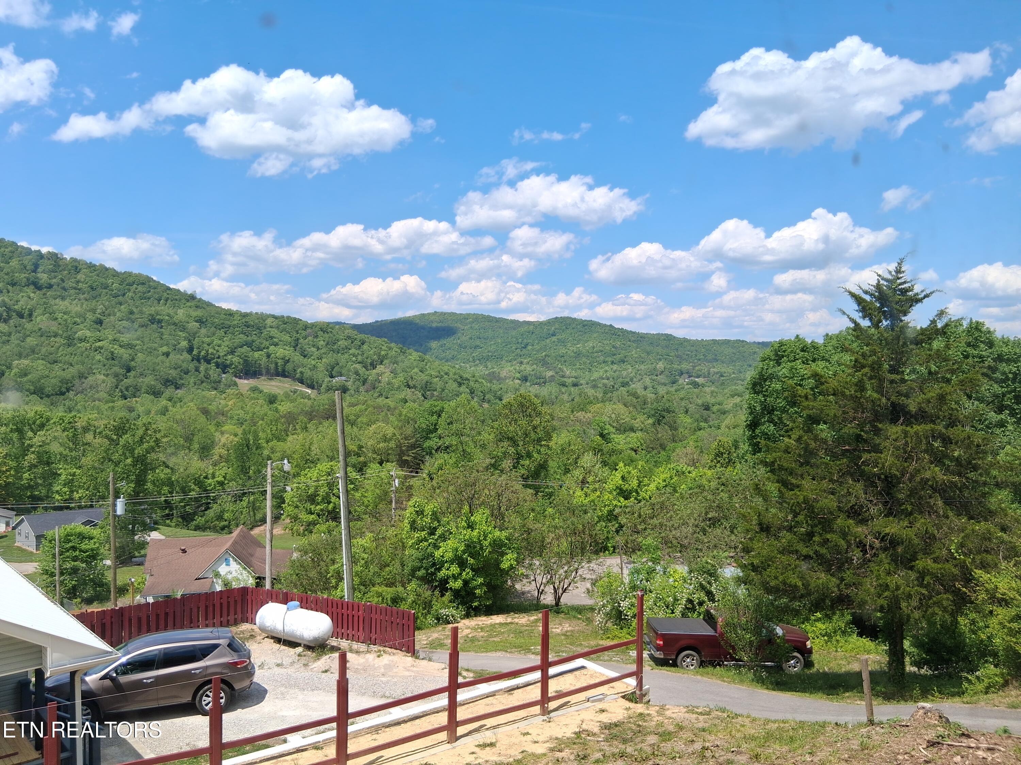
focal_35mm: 26
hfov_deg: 67.3
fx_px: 767
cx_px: 510
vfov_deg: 53.1
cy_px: 382
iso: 25
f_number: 1.8
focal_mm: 3.98
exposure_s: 1/604
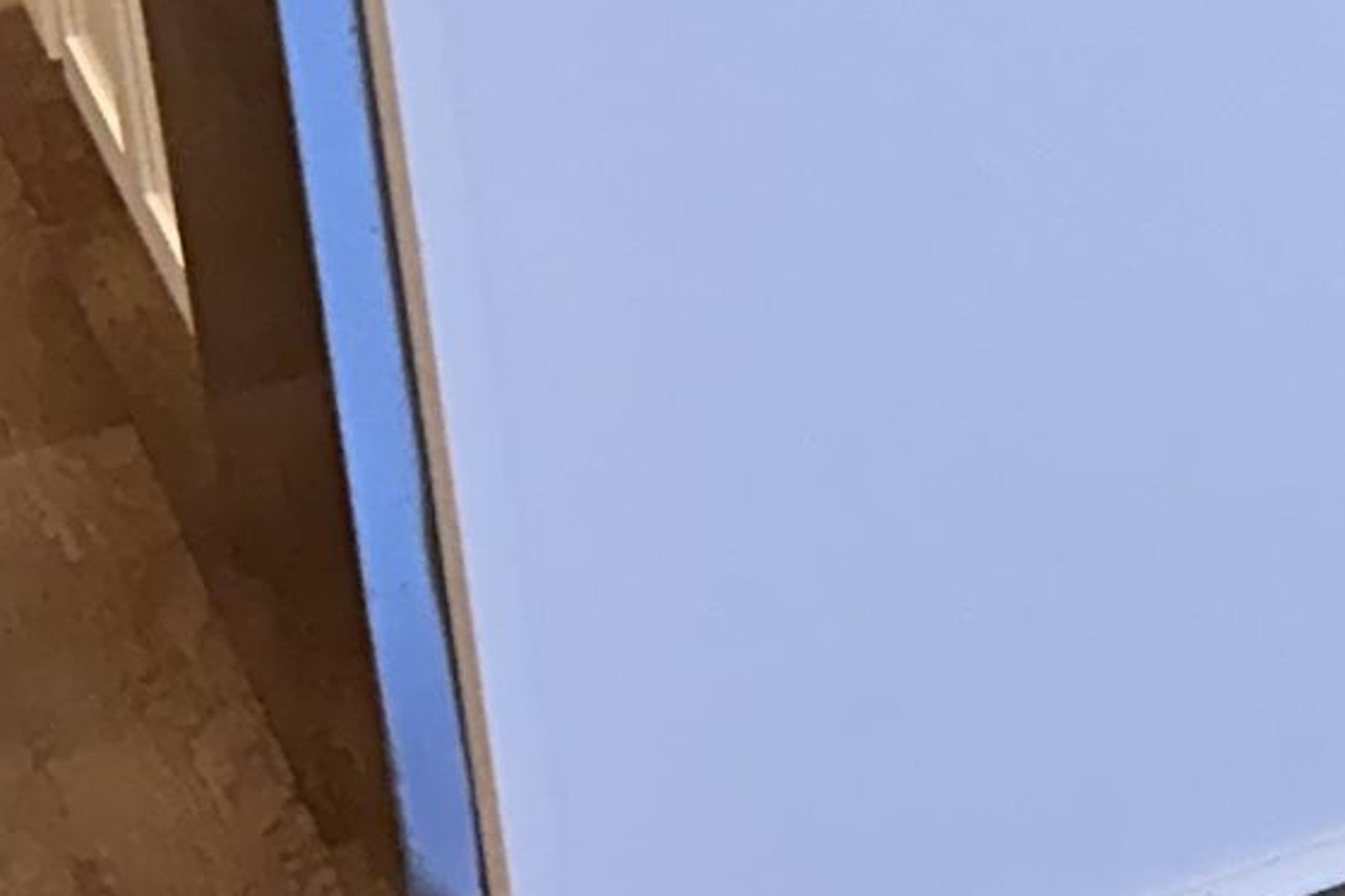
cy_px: -934
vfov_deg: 9.3
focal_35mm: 137
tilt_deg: -9.5
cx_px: 3432
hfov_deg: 11.7
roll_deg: +1.9
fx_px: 5117
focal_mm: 6.86
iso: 200
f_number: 1.78
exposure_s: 1/120
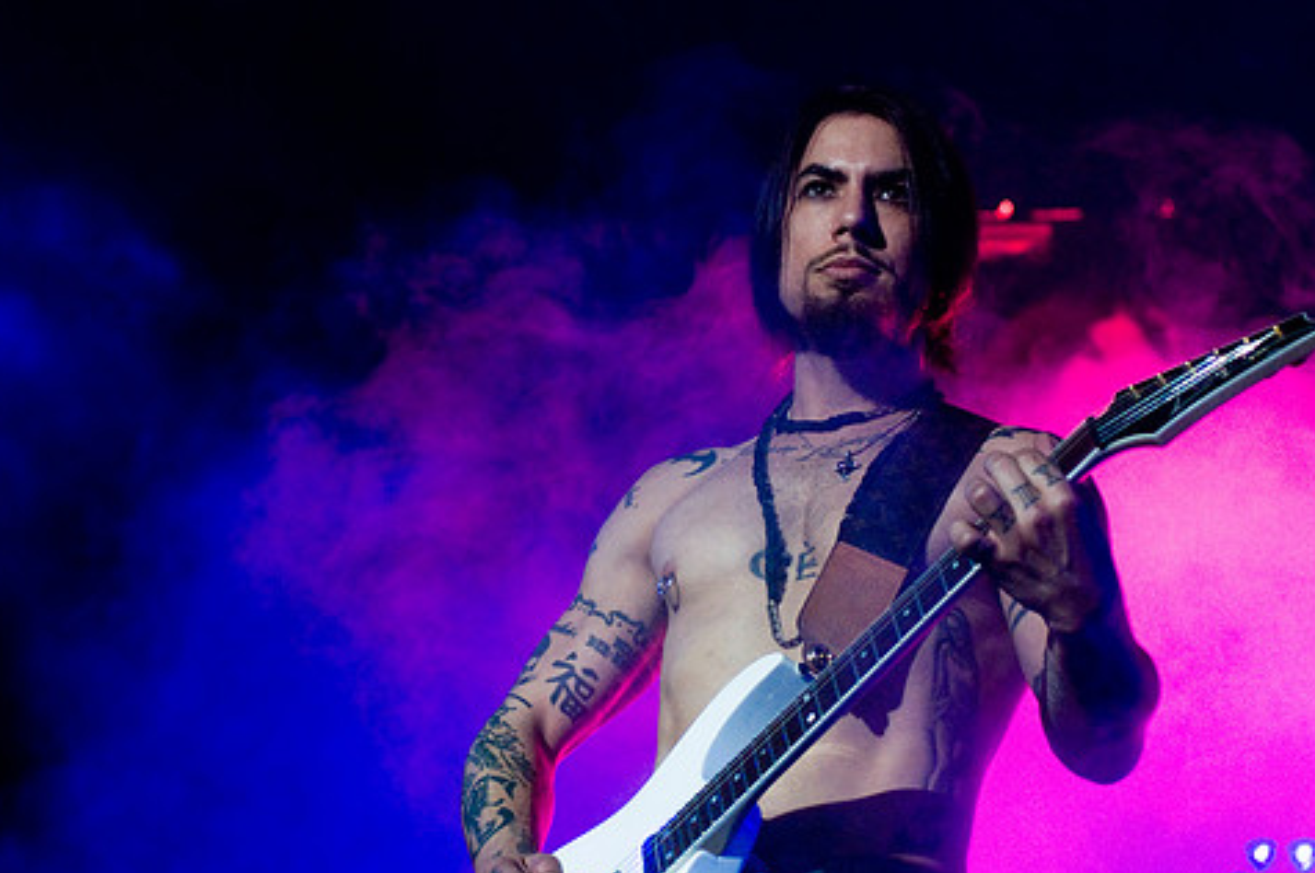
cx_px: 561
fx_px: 3465
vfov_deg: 14.4
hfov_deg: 21.5
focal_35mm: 95
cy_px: 396
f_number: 3.2
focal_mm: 52
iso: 800
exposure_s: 1/100
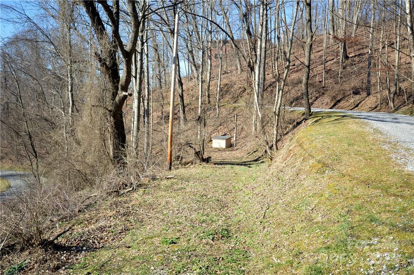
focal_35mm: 30
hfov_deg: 62.0
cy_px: 138
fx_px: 345
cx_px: 207
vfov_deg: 43.5
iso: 250
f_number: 5.6
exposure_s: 1/125
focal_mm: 20
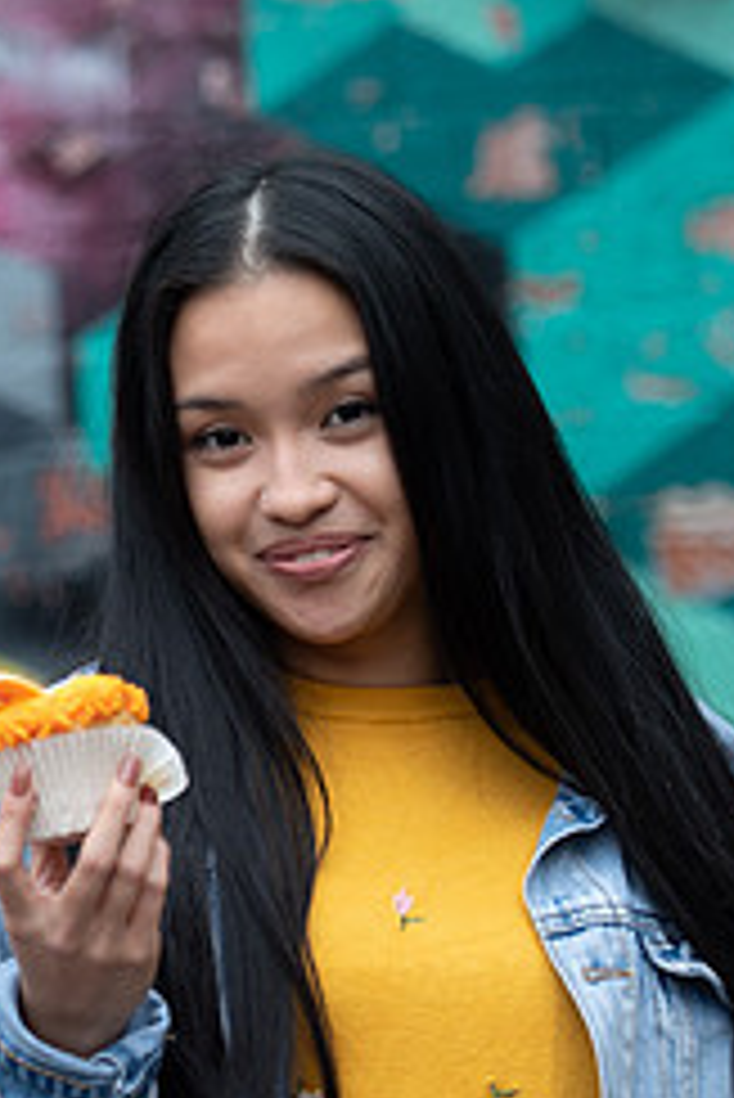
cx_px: -198
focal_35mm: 238
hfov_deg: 5.7
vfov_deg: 8.6
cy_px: 542
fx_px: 7268
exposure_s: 1/125
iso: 250
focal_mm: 100
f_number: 2.8
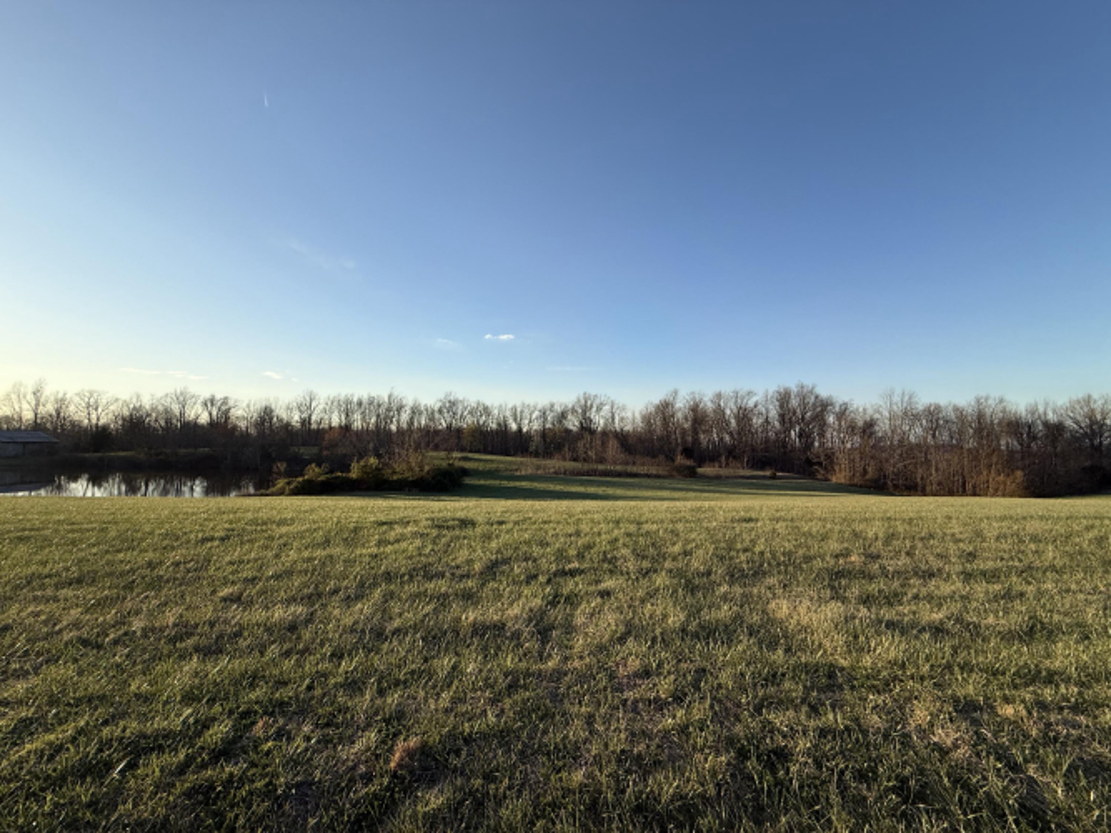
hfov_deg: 102.1
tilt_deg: +3.8
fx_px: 449
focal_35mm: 14
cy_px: 416
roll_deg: -0.1
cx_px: 556
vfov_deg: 85.7
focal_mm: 2.22
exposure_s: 1/1235
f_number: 2.2
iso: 50
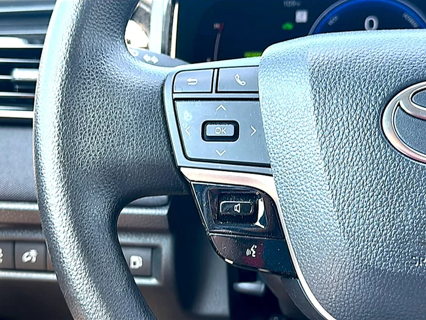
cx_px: 213
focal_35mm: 45
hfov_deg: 42.1
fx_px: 554
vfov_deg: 32.2
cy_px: 160
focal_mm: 6.86
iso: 50
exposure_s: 1/84
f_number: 1.78
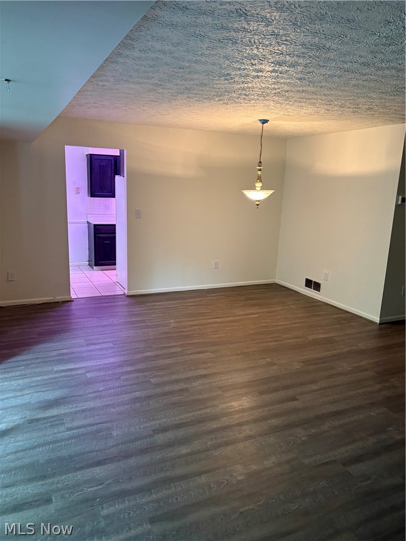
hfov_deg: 53.1
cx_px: 203
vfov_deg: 67.3
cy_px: 270
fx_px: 407
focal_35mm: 26
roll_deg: -1.4
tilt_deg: -10.9
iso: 400
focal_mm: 5.96
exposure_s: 1/60
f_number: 1.6
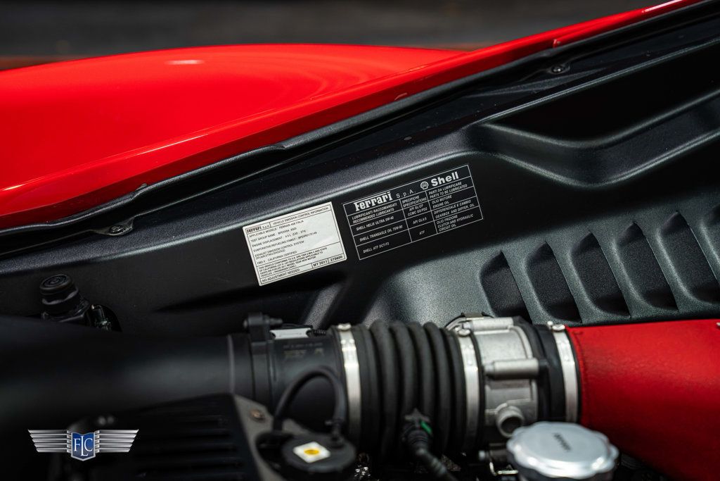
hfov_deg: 28.8
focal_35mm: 70
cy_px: 240
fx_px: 1400
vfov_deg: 19.5
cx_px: 360
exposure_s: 1/50
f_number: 4
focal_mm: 70
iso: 1600
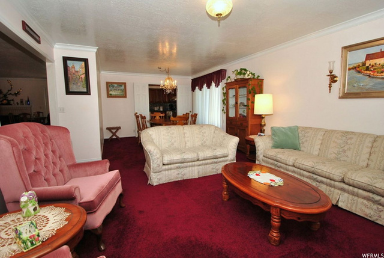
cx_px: 192
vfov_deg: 72.3
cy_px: 129
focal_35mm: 16
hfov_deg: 94.9
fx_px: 176
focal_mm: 11
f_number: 4.5
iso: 200
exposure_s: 1/125
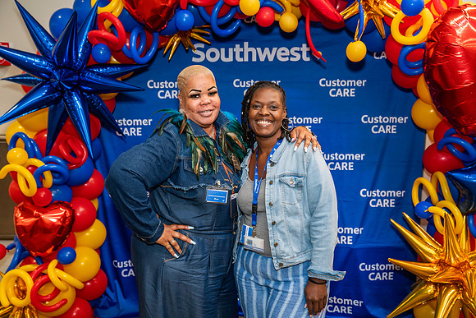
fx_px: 476
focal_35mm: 36
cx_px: 238
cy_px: 159
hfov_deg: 53.1
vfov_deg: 36.9
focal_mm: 36
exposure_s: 1/160
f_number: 4
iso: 1250
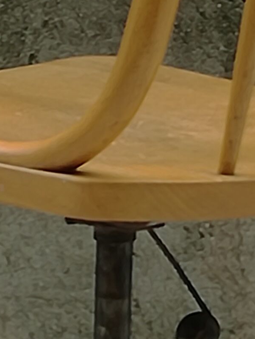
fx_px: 1374
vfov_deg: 14.0
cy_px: 279
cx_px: 95
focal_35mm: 140
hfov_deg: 10.6
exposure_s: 1/50
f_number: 2
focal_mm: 3.79
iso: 50
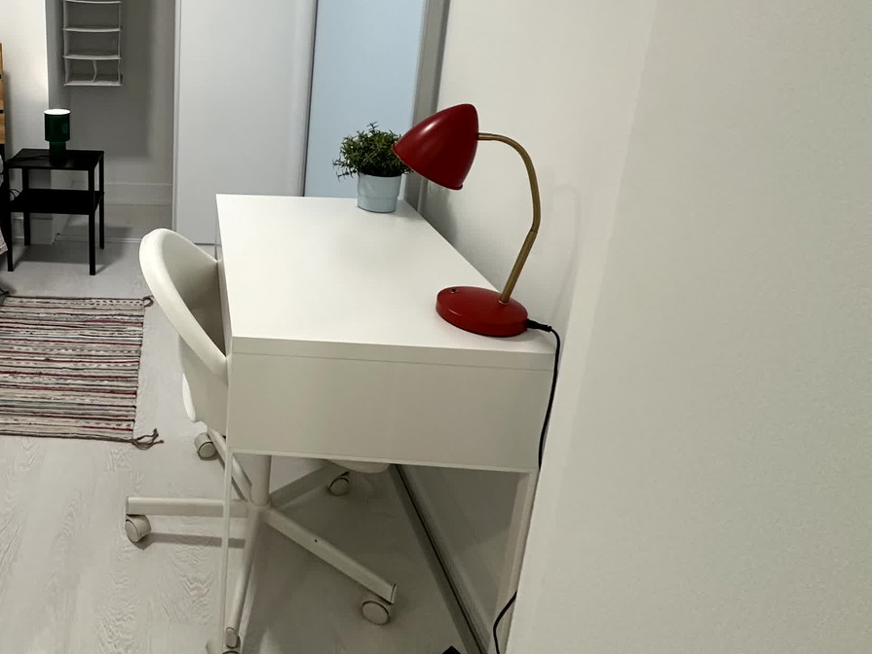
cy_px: 155
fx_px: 630
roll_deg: -0.1
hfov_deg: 61.6
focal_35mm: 25
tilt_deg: -14.2
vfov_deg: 52.2
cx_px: 135
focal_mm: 2.22
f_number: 2.2
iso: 250
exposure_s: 1/120
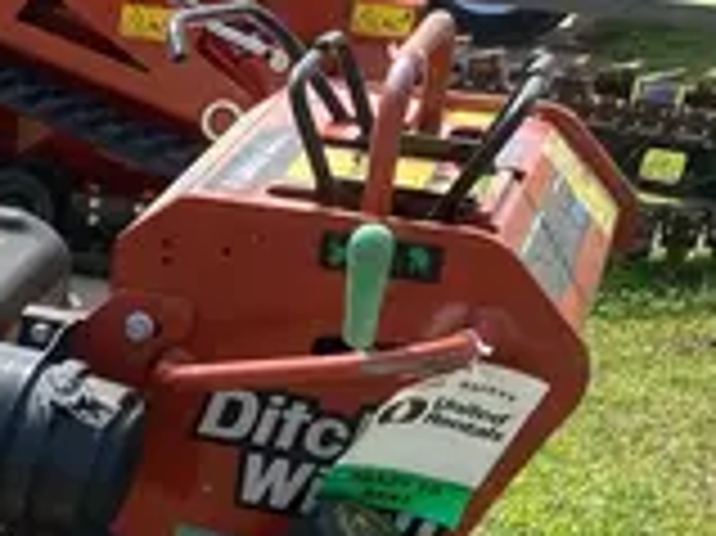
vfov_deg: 14.7
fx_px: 2005
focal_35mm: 97
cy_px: 637
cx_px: -311
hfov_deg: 18.3
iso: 20
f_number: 1.8
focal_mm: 3.99
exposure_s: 1/1429
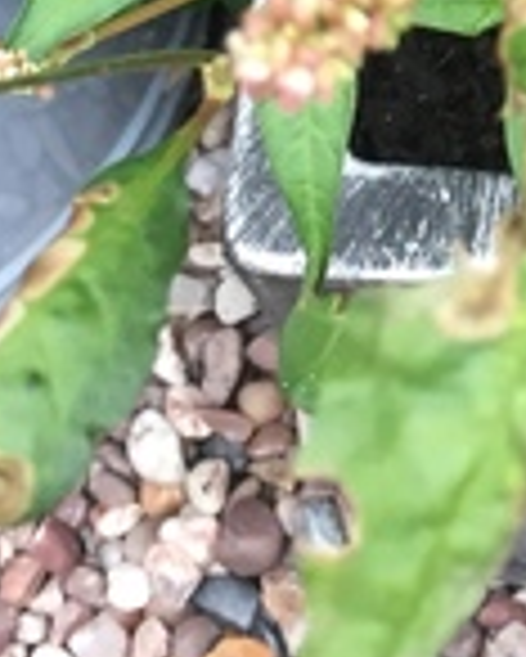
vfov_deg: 15.3
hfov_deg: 13.0
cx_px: 616
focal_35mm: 116
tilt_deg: -55.9
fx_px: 2255
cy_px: -328
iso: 64
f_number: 2.2
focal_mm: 4.15
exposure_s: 1/33
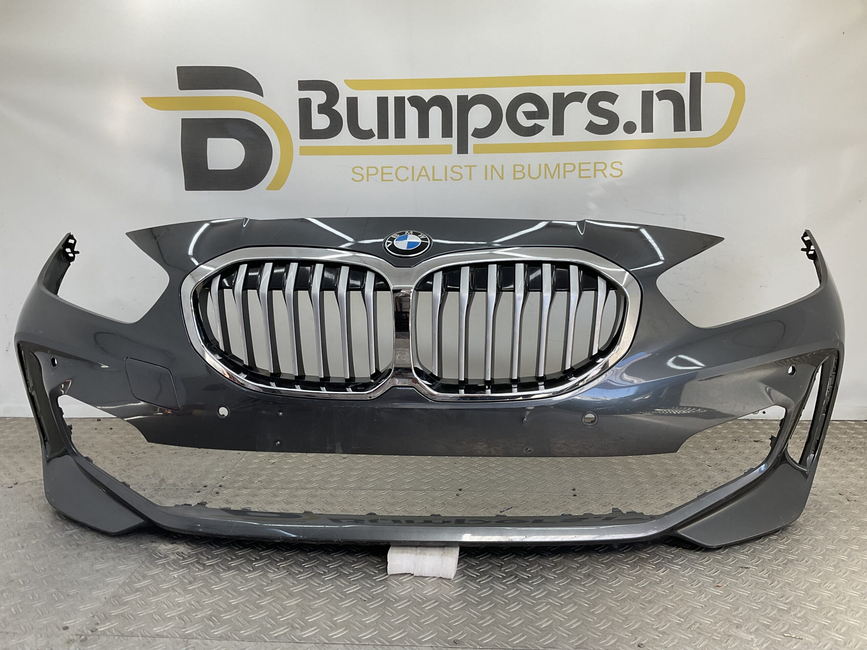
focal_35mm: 29
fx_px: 726
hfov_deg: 61.7
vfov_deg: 48.2
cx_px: 434
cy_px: 325
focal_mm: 3
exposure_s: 1/177
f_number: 1.8
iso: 16
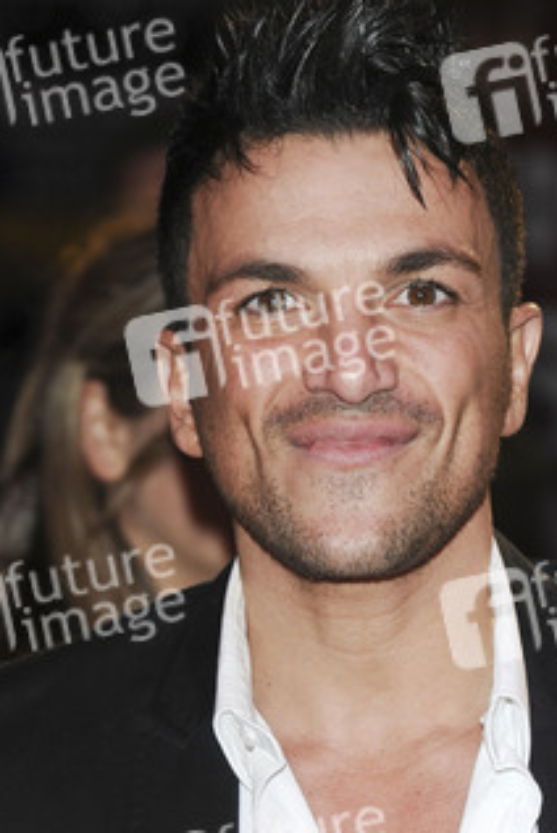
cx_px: 338
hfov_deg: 7.3
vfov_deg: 10.9
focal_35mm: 189
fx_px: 4376
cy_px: 476
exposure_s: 1/200
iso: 400
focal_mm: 100
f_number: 5
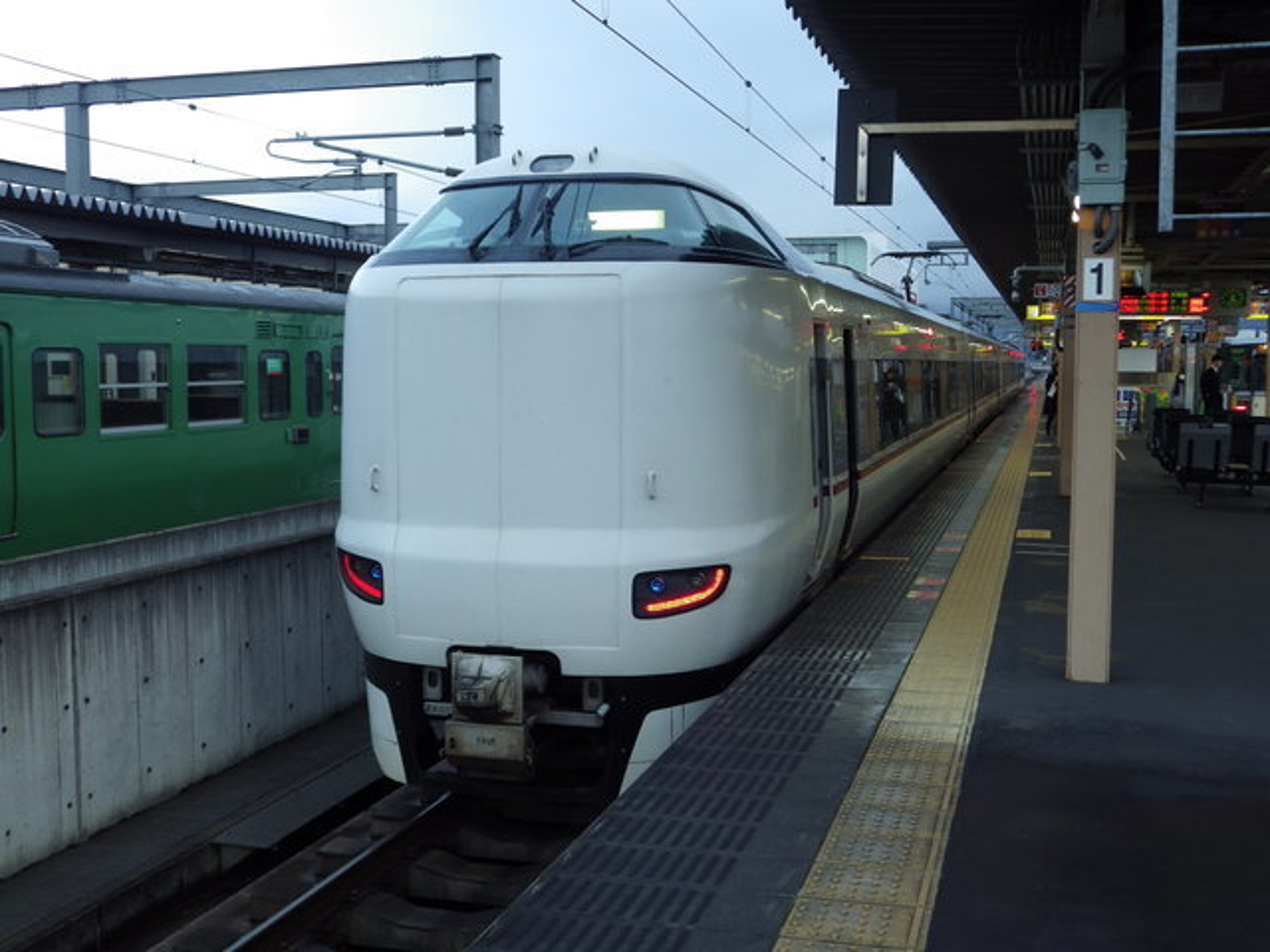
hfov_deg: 45.8
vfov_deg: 35.1
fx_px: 1504
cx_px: 635
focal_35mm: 41
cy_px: 476
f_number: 3.6
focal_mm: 7.4
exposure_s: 1/50
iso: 125
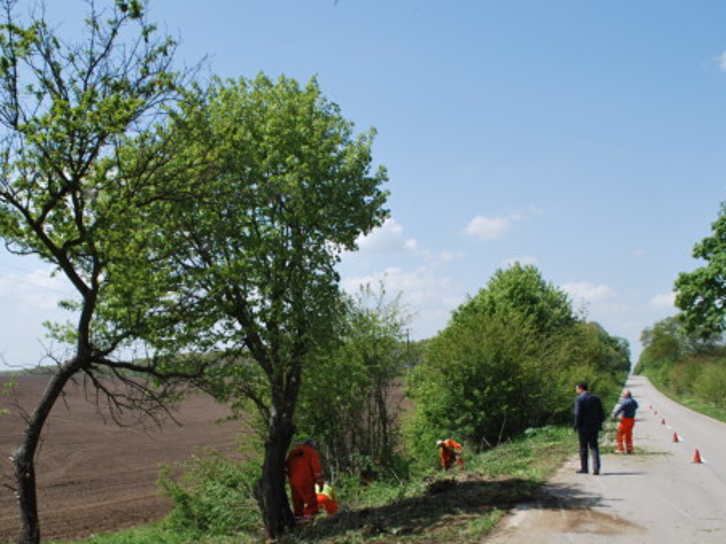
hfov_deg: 48.5
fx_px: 797
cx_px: 271
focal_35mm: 38
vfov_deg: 37.4
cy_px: 347
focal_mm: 18
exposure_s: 1/250
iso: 100
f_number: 8
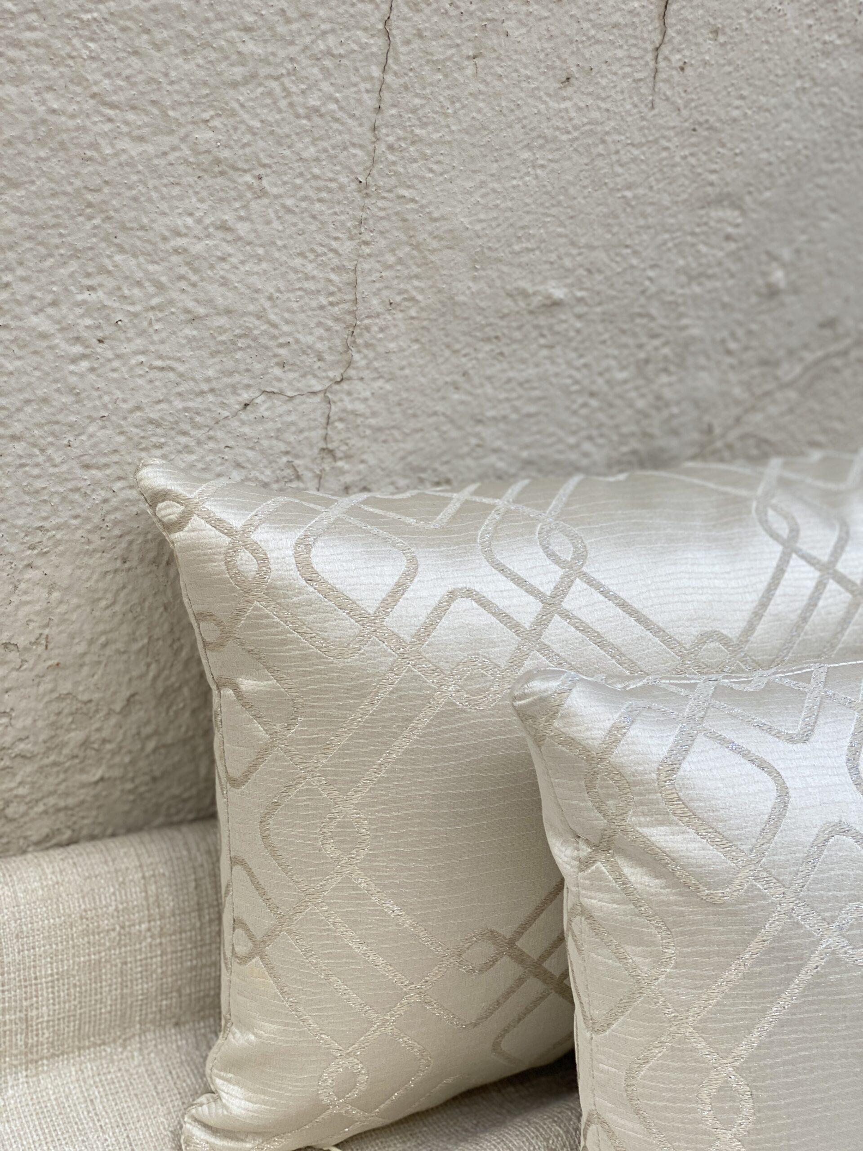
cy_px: 576
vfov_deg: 36.8
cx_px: 432
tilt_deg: -31.4
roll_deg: -10.3
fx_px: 1729
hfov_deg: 28.0
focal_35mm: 52
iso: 32
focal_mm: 6
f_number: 2
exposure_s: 1/122
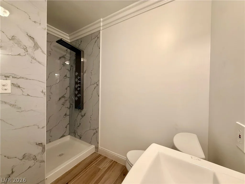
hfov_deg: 102.1
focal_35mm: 14
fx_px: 99
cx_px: 122
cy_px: 92
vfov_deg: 85.7
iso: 200
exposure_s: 1/60
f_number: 2.2
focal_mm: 2.22
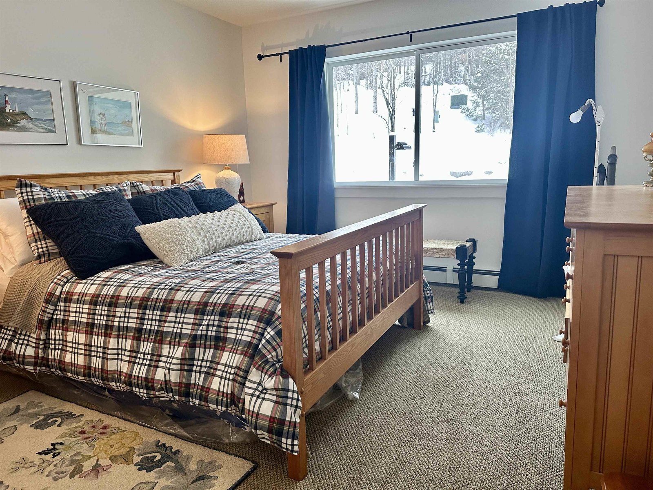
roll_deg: +2.3
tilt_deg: -8.2
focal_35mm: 24
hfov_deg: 71.6
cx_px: 326
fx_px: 453
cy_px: 245
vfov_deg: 56.8
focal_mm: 6.86
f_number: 1.78
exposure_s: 1/120
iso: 200
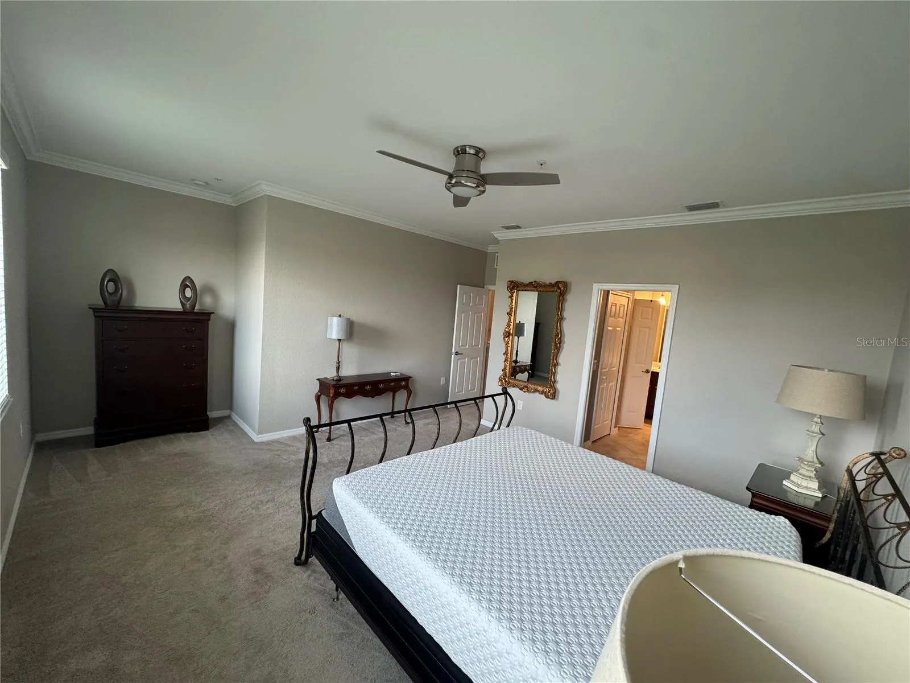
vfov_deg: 85.7
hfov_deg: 102.1
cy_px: 342
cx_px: 455
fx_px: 368
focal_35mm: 14
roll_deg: -5.5
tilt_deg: -4.8
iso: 250
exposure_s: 1/120
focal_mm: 2.22
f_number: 2.2
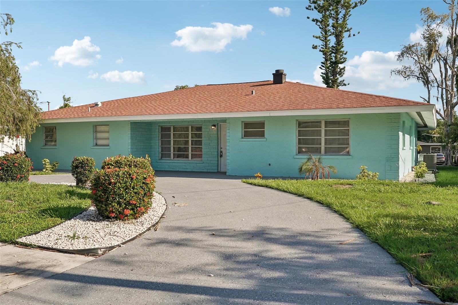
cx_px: 229
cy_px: 152
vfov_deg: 41.1
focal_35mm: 32
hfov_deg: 58.7
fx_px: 407
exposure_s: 1/1250
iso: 400
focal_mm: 32
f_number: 6.3
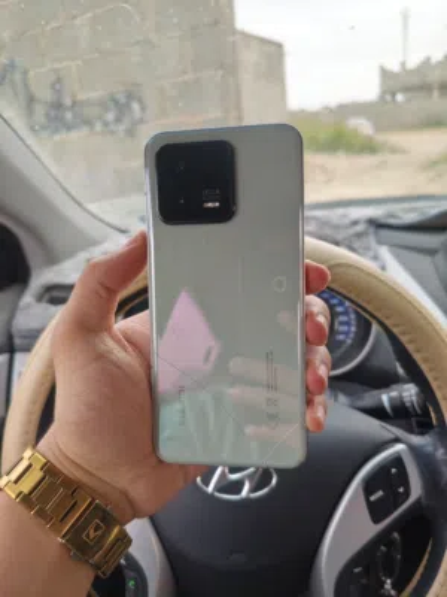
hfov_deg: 53.1
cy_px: 298
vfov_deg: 67.3
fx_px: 448
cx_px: 224
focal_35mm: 26
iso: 125
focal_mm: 4.94
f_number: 1.59
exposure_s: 1/100
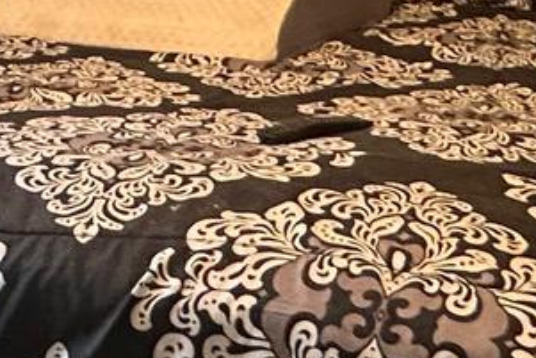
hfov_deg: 19.7
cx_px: -46
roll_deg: +0.3
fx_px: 1475
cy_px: -162
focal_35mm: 99
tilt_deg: -1.4
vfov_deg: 13.2
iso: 640
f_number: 2.2
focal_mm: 2.22
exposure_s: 1/60
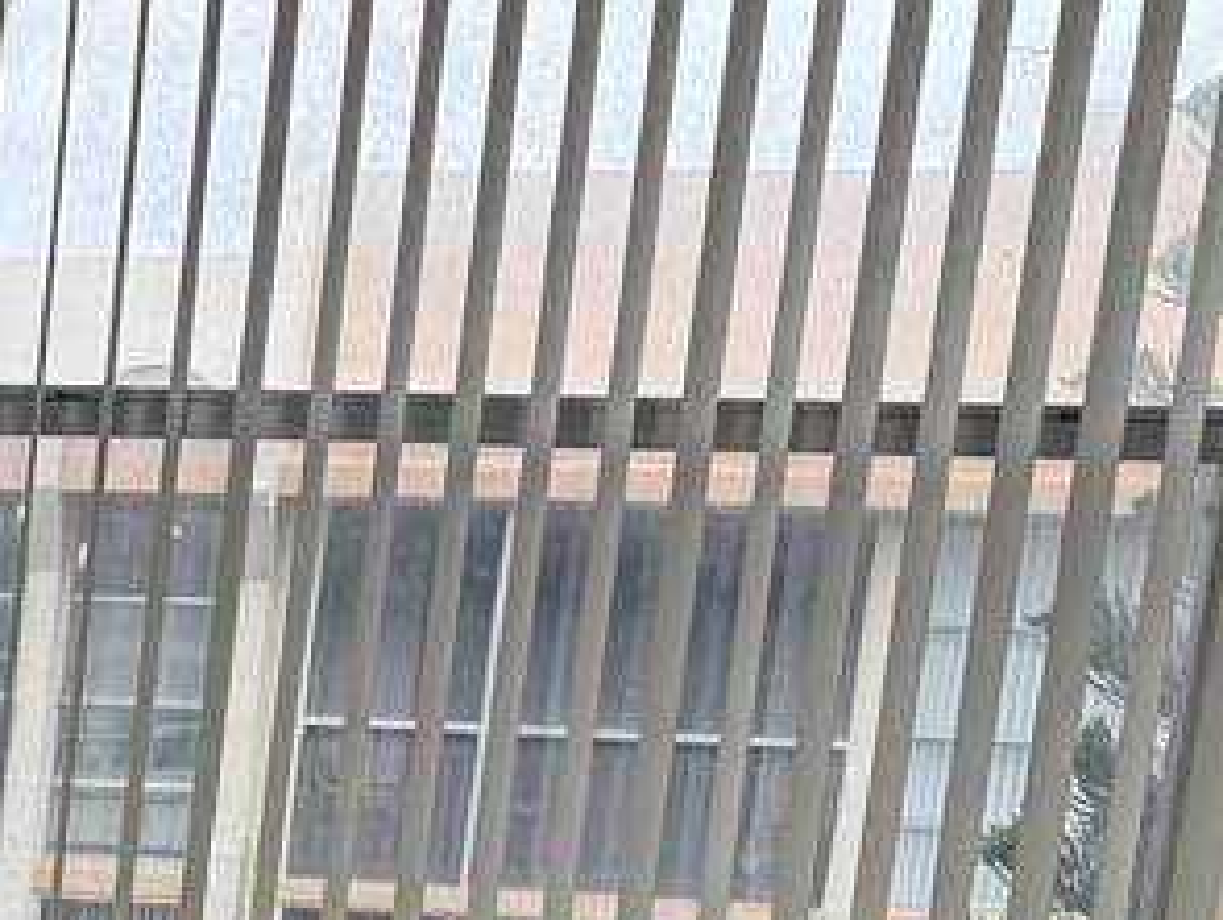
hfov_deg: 16.3
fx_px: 3679
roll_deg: -2.8
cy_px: 1438
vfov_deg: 13.3
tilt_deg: -12.9
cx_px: -866
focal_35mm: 104
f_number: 1.78
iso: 100
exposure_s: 1/528
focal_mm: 6.76
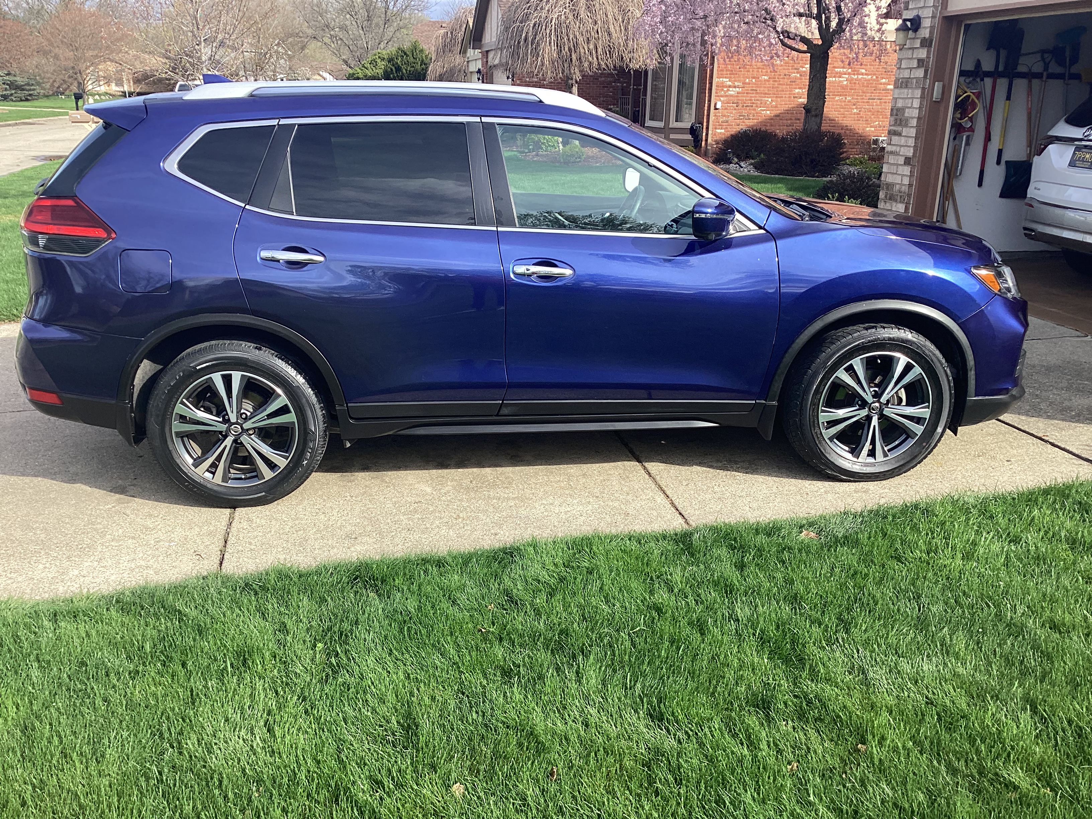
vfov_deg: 45.4
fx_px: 978
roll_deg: -0.6
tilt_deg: -16.6
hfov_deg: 58.4
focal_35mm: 31
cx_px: 546
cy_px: 410
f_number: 2.4
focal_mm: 3.3
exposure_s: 1/458
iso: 25
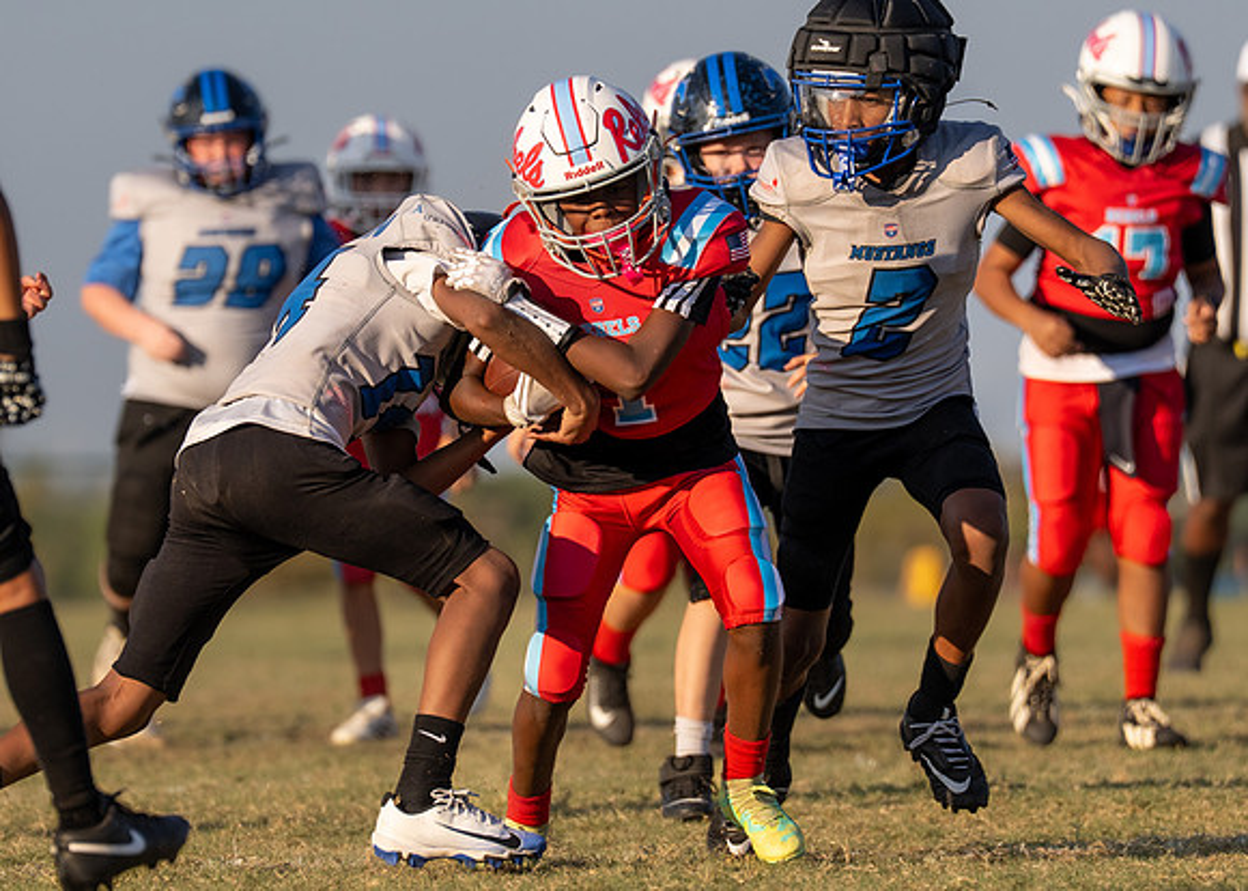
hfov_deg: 4.8
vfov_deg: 3.4
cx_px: 478
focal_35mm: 421
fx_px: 14936
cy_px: 392
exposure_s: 1/2500
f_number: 3.2
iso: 125
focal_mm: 200
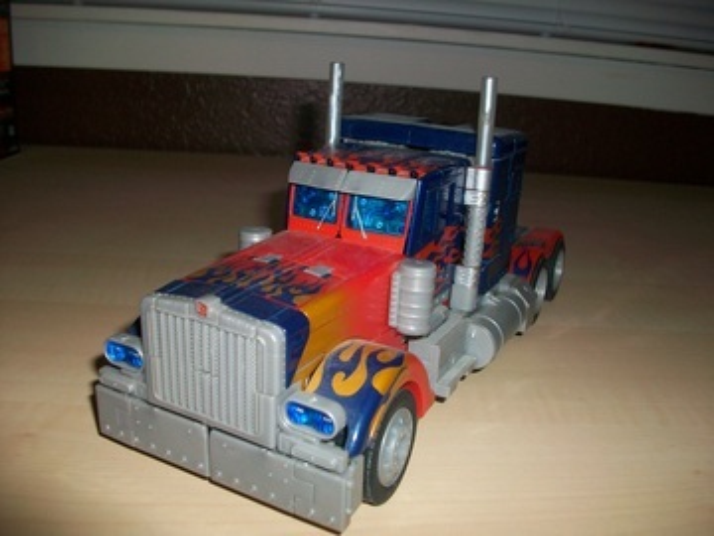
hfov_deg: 56.8
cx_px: 357
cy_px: 268
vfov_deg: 44.2
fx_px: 660
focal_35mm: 32
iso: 64
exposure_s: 1/60
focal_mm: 5.7
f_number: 2.8
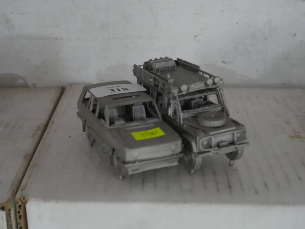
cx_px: 152
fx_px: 546
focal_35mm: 62
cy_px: 114
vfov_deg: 23.7
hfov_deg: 31.2
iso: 3200
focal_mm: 31
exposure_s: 1/60
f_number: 5.4
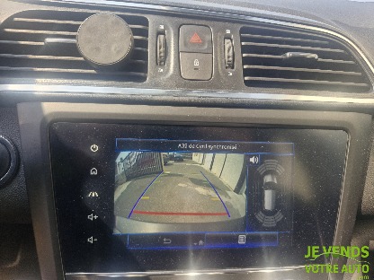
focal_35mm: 23
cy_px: 140
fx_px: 248
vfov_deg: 58.9
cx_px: 187
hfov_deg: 73.9
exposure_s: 1/219
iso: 50
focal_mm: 5.54
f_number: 1.8
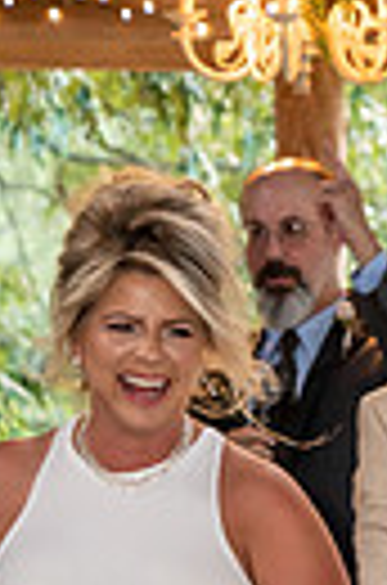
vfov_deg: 8.3
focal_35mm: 243
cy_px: 918
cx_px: 342
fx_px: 3939
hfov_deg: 5.6
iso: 1600
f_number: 4.5
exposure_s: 1/125
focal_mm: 70
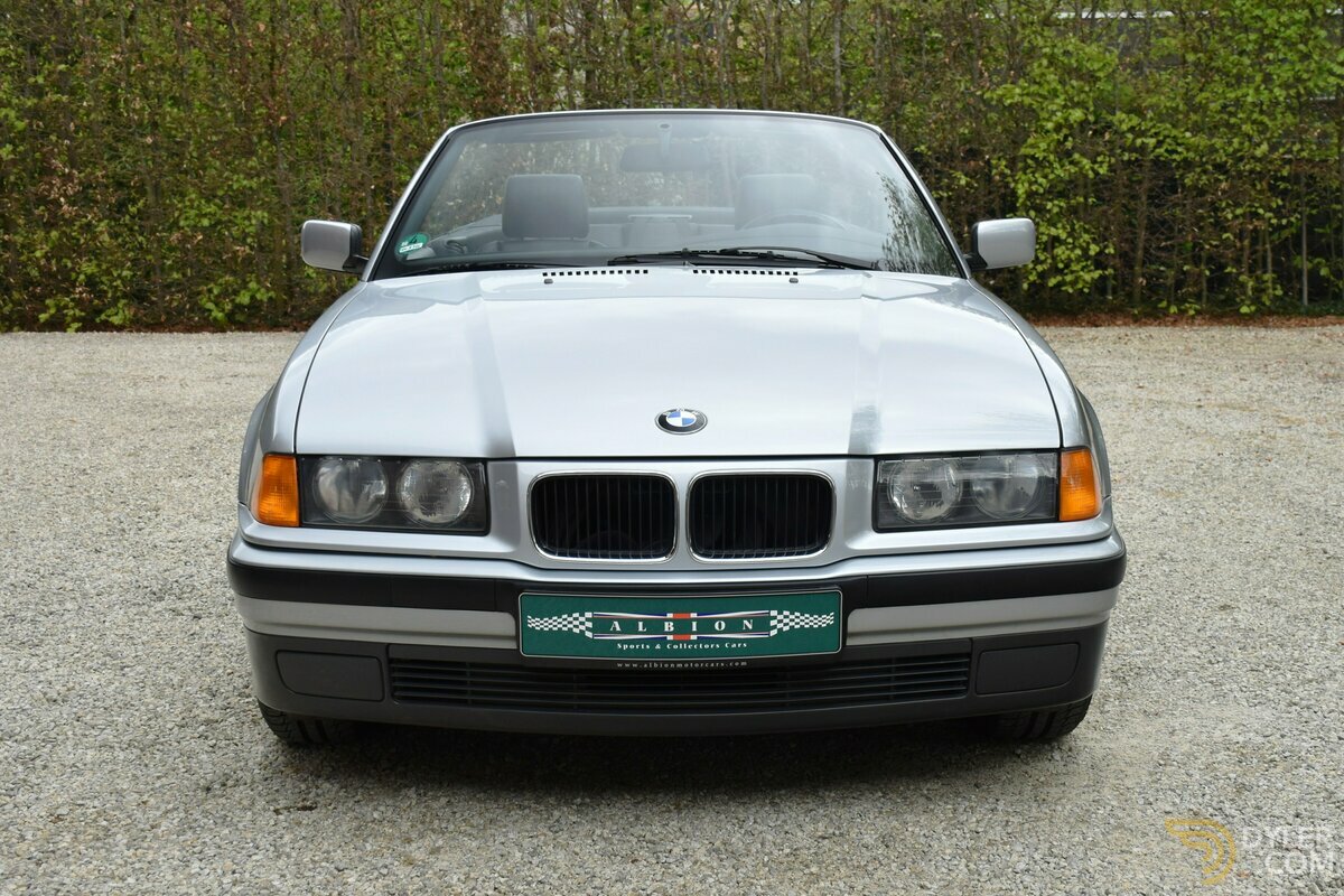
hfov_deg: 53.1
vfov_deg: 36.9
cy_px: 448
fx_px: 1344
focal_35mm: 36
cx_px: 672
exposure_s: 1/250
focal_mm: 24
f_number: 5.6
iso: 360
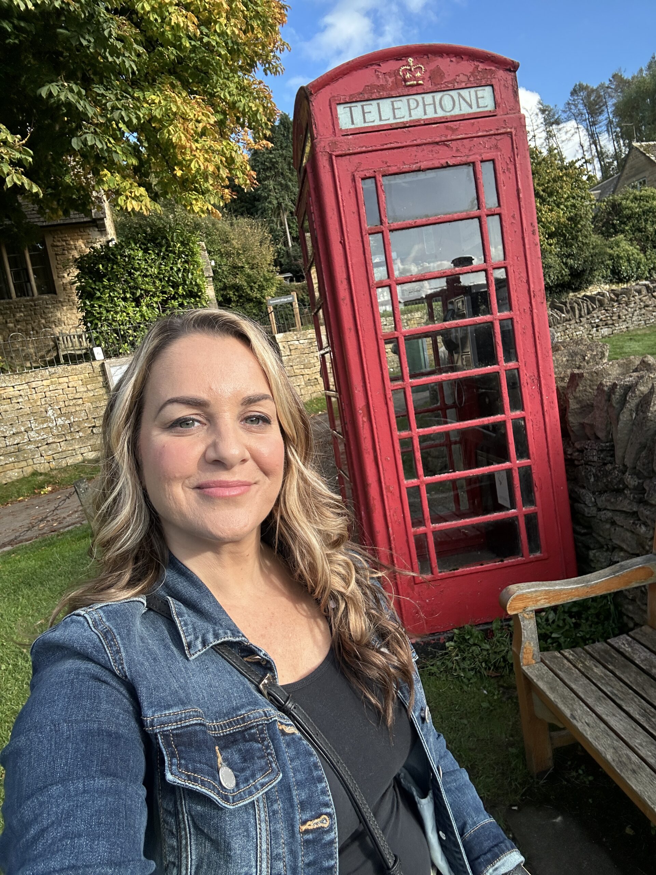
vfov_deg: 73.9
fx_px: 581
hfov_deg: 58.9
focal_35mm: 23
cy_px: 438
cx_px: 328
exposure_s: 1/702
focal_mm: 2.69
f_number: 1.9
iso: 25
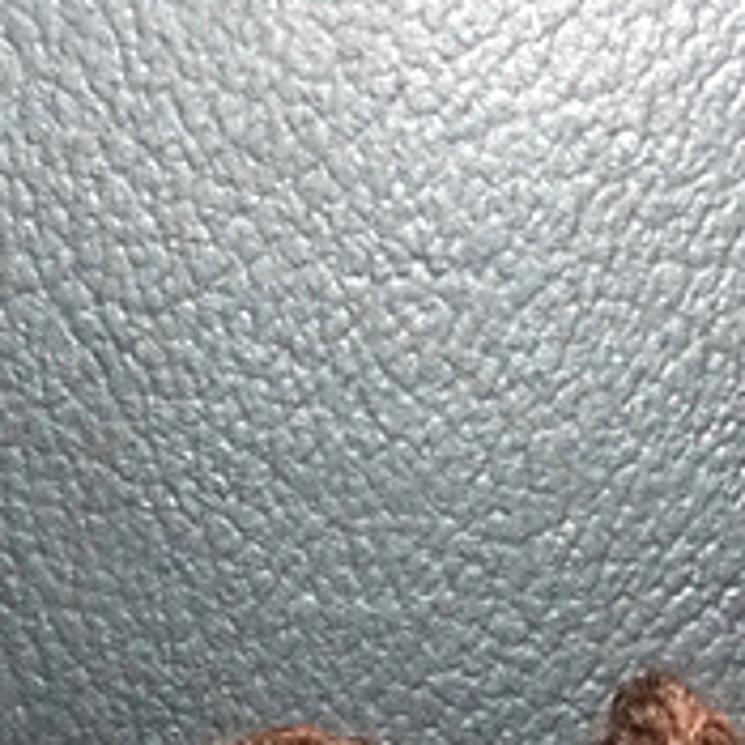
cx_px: 400
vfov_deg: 16.8
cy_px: 1107
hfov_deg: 18.5
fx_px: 2289
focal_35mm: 94
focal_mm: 4.15
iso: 320
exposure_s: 1/25
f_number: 2.2
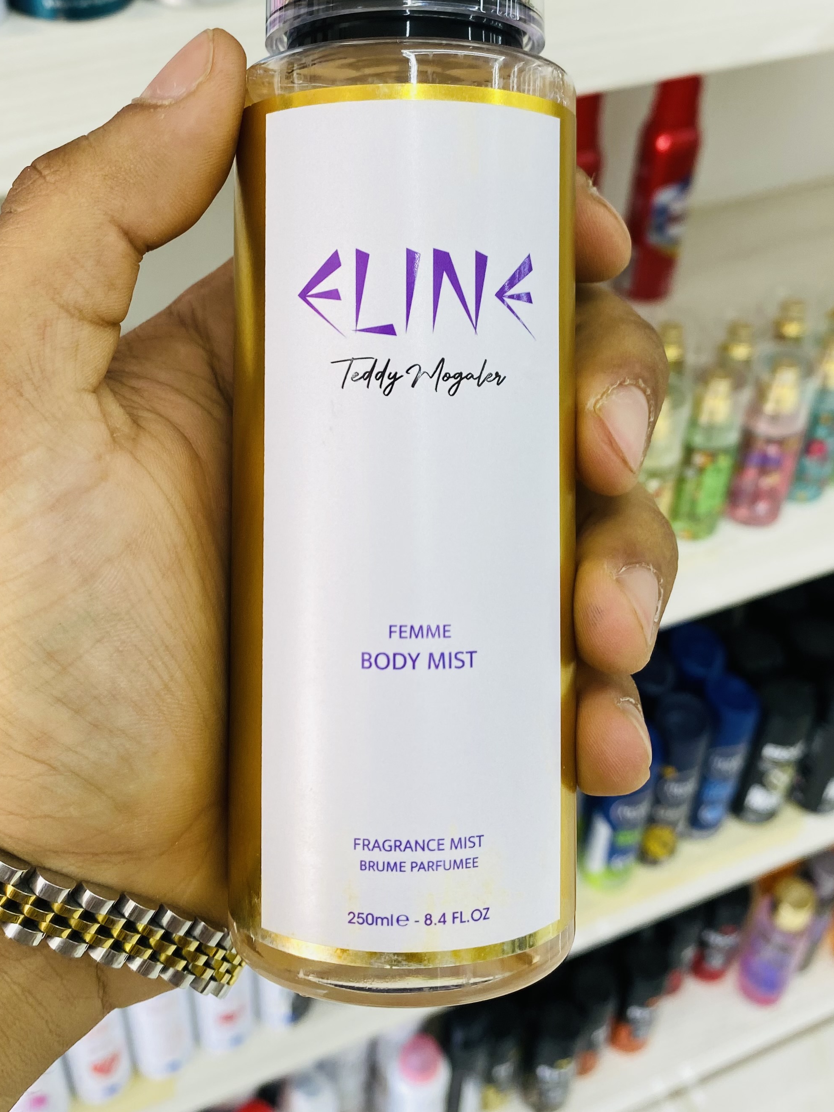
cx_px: 393
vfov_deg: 46.3
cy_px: 403
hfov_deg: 36.0
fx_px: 1285
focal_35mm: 40
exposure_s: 1/100
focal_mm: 4.25
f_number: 1.8
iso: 40
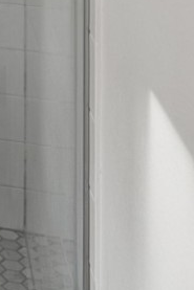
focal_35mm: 117
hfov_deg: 8.8
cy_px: -224
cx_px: -452
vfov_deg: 15.2
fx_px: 944
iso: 100
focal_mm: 15
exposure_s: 1/3
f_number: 5.6
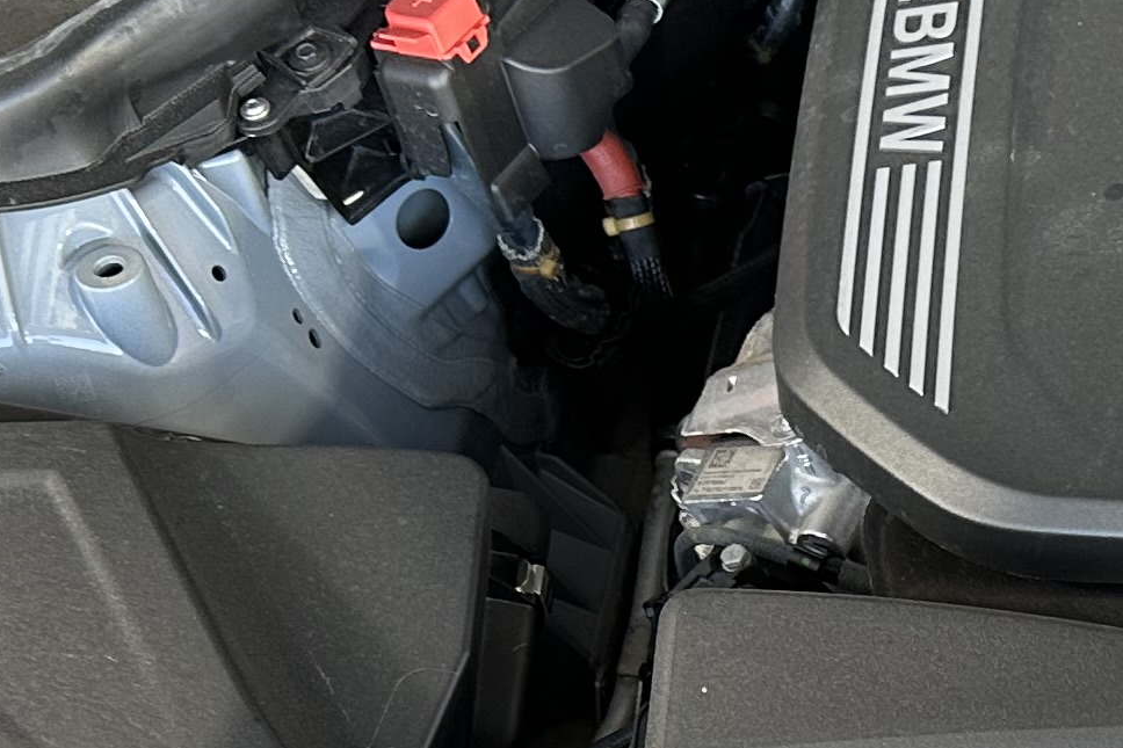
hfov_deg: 18.0
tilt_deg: -51.5
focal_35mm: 104
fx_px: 3243
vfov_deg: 12.8
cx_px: 1551
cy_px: 895
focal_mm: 6.86
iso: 100
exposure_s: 1/98
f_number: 1.78
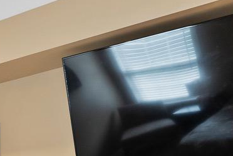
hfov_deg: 17.1
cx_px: -180
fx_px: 641
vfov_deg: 13.1
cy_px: 235
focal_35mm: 99
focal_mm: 18
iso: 500
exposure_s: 1/4
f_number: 8
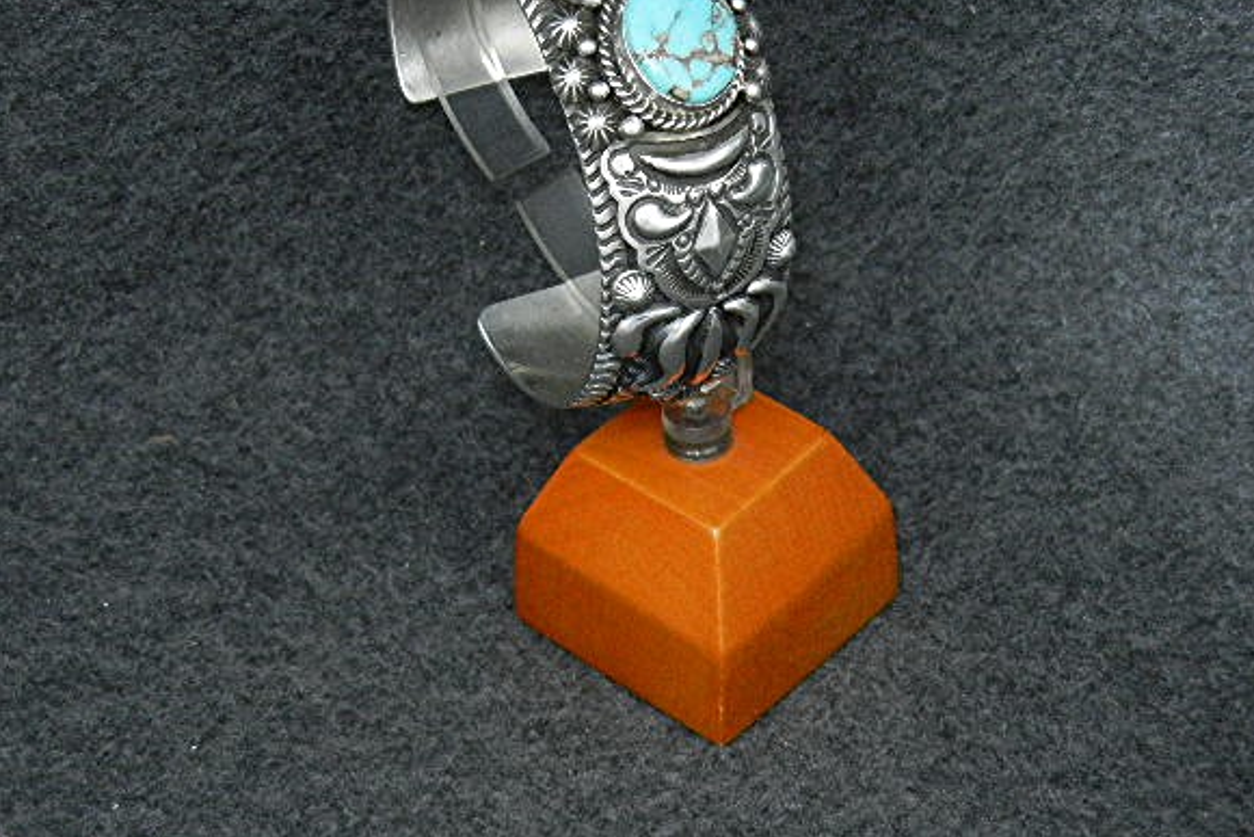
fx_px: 2718
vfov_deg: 17.5
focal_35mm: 78
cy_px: 340
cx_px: 582
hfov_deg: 26.0
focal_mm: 12.2
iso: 800
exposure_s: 1/30
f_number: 4.1
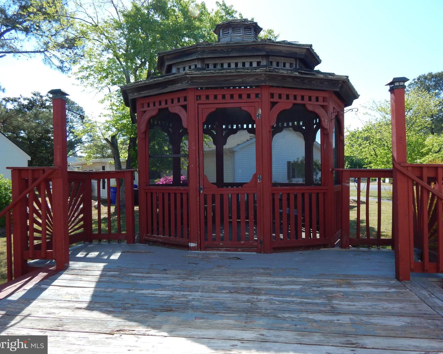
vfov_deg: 58.8
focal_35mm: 24
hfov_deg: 70.3
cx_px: 227
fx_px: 315
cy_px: 177
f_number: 3
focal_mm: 4
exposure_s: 1/1000
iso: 125
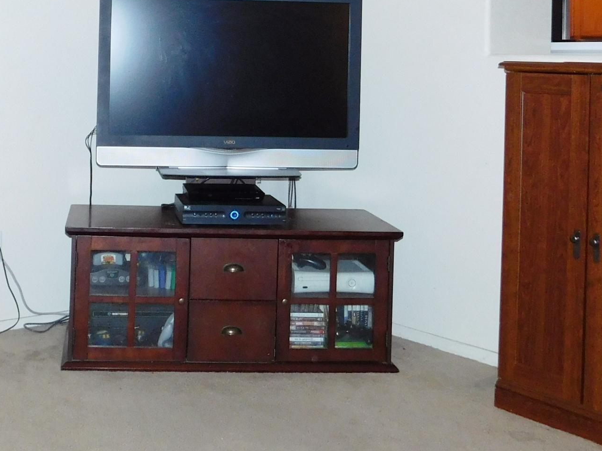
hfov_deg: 34.9
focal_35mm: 54
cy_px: 34
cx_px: 162
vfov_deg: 26.0
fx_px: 939
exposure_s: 1/30
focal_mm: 4
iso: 200
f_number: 3
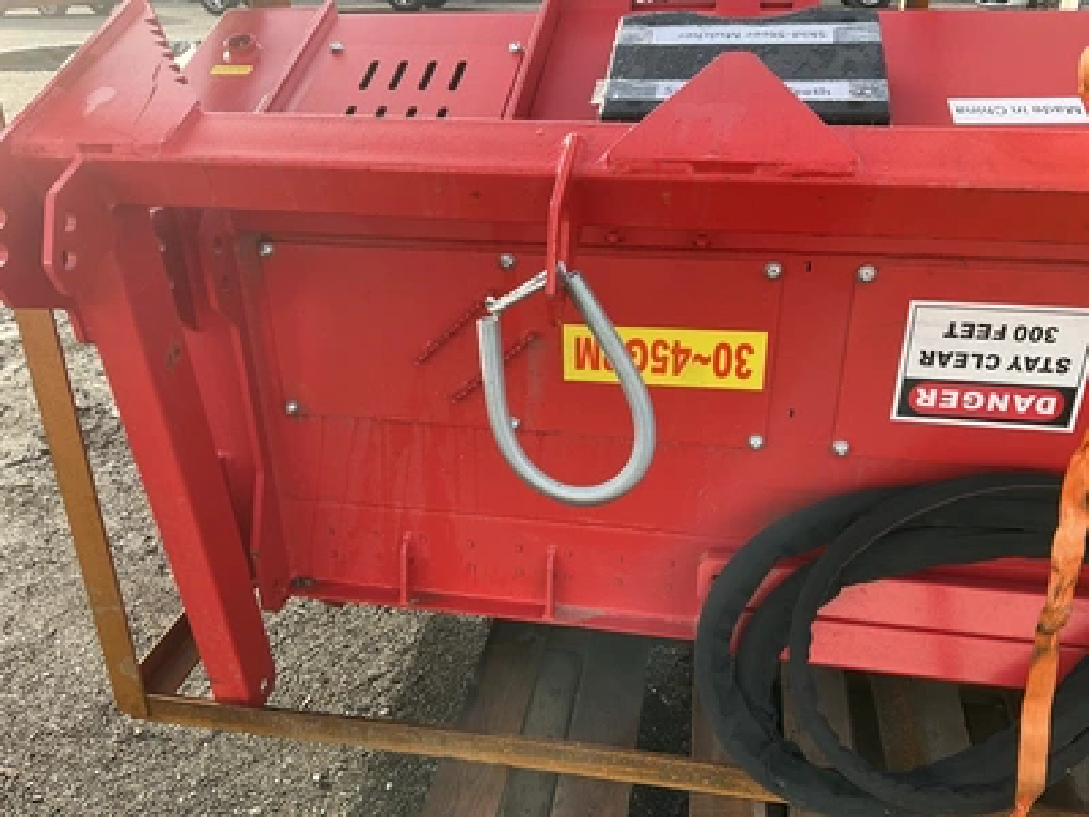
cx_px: 544
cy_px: 408
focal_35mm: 29
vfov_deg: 48.2
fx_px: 912
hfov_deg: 61.7
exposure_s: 1/303
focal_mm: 3
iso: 25
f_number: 1.8
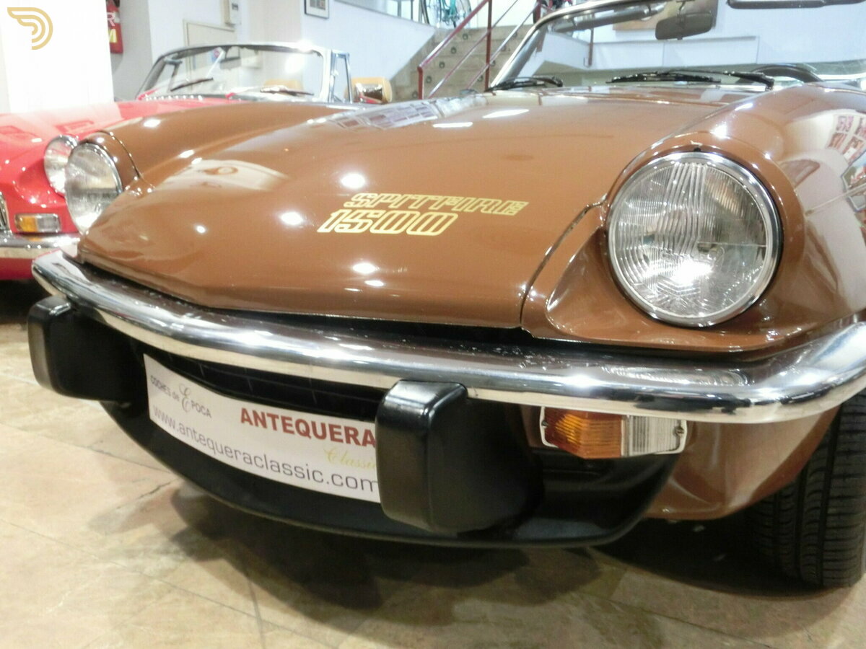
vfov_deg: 46.8
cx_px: 433
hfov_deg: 60.0
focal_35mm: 30
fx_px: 751
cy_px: 324
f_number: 3.5
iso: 800
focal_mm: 5.36
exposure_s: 1/10
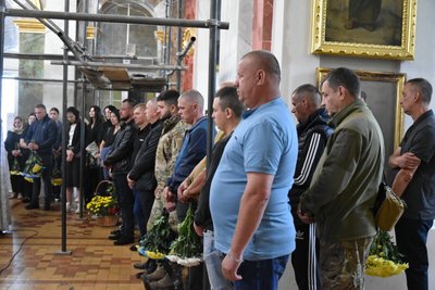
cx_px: 218
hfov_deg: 42.3
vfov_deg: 29.0
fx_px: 562
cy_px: 145
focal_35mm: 46
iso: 4500
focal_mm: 31
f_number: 3.2
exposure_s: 1/60
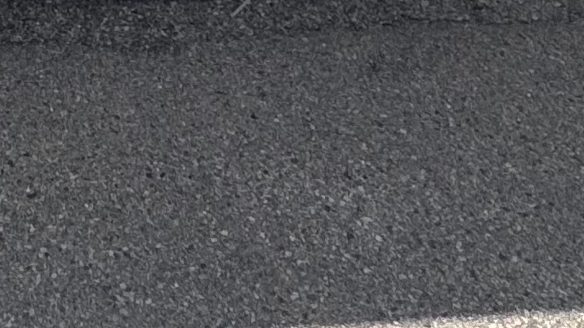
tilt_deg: -1.2
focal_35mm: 86
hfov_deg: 24.1
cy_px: -720
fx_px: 1332
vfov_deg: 9.8
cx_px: 60
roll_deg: -1.2
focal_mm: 2.22
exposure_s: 1/1976
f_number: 2.2
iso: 40
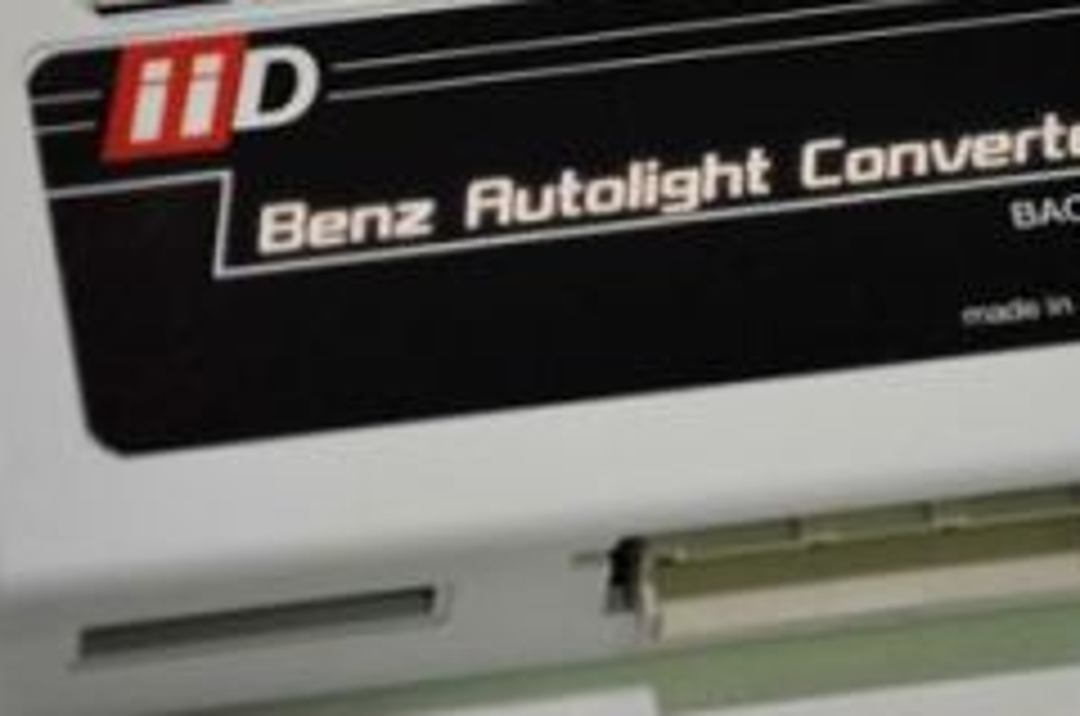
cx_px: 585
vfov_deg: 3.6
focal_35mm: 384
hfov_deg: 5.4
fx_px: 11504
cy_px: 151
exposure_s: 1/125
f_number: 5.6
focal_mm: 105
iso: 560
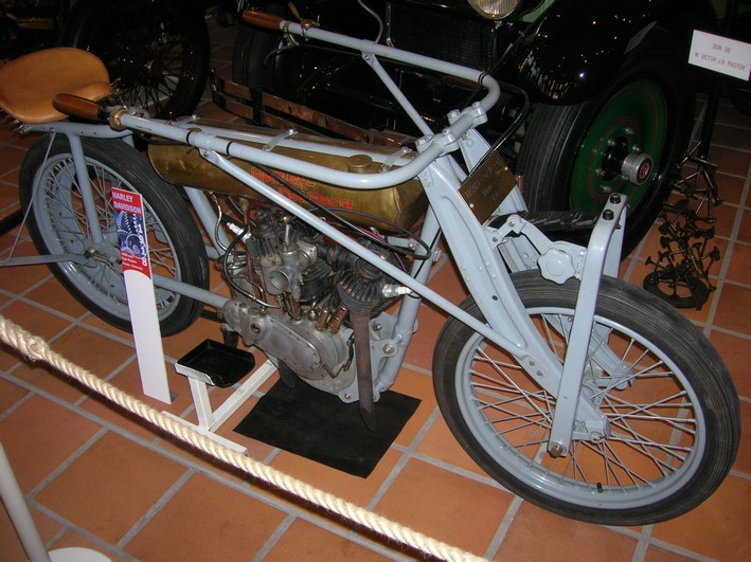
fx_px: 737
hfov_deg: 54.0
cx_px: 376
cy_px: 281
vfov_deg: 41.8
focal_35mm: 34
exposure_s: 1/60.1
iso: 94
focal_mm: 5.7
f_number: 2.9
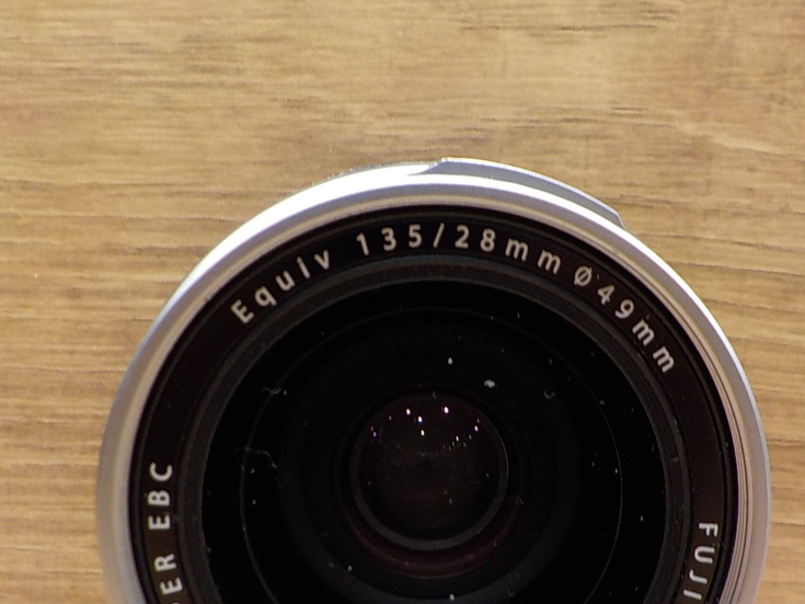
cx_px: 434
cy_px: 474
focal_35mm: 49
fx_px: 1139
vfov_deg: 29.1
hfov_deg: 38.9
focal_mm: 4.1
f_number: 3.3
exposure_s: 1/30
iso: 140
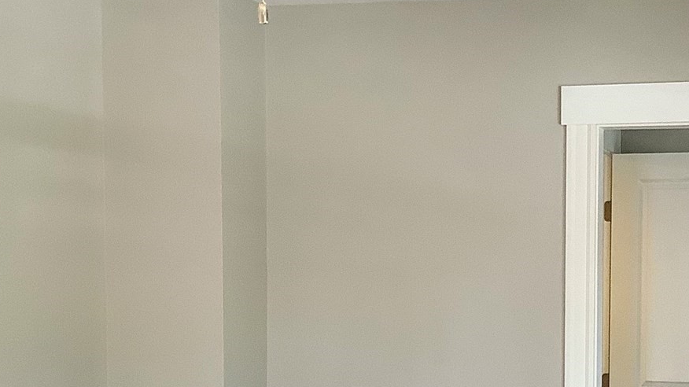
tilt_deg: -4.8
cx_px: 492
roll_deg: -1.4
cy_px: 375
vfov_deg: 15.0
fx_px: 1443
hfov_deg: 26.6
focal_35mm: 79
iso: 80
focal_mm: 3.3
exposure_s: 1/60
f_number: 2.4
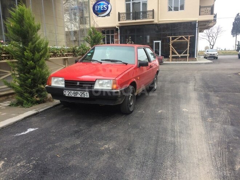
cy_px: 90
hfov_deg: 61.7
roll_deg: +1.1
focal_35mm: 29
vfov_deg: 48.2
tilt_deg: -11.0
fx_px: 201
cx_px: 120
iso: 64
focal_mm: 4.15
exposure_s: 1/100
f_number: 2.2
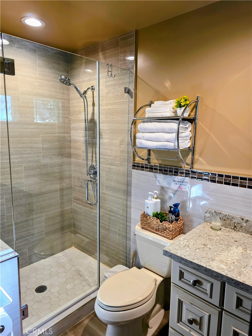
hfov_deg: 58.9
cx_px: 126
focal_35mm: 23
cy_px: 168
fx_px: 223
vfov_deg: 73.9
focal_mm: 6.3
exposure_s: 1/120
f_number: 1.7
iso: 320
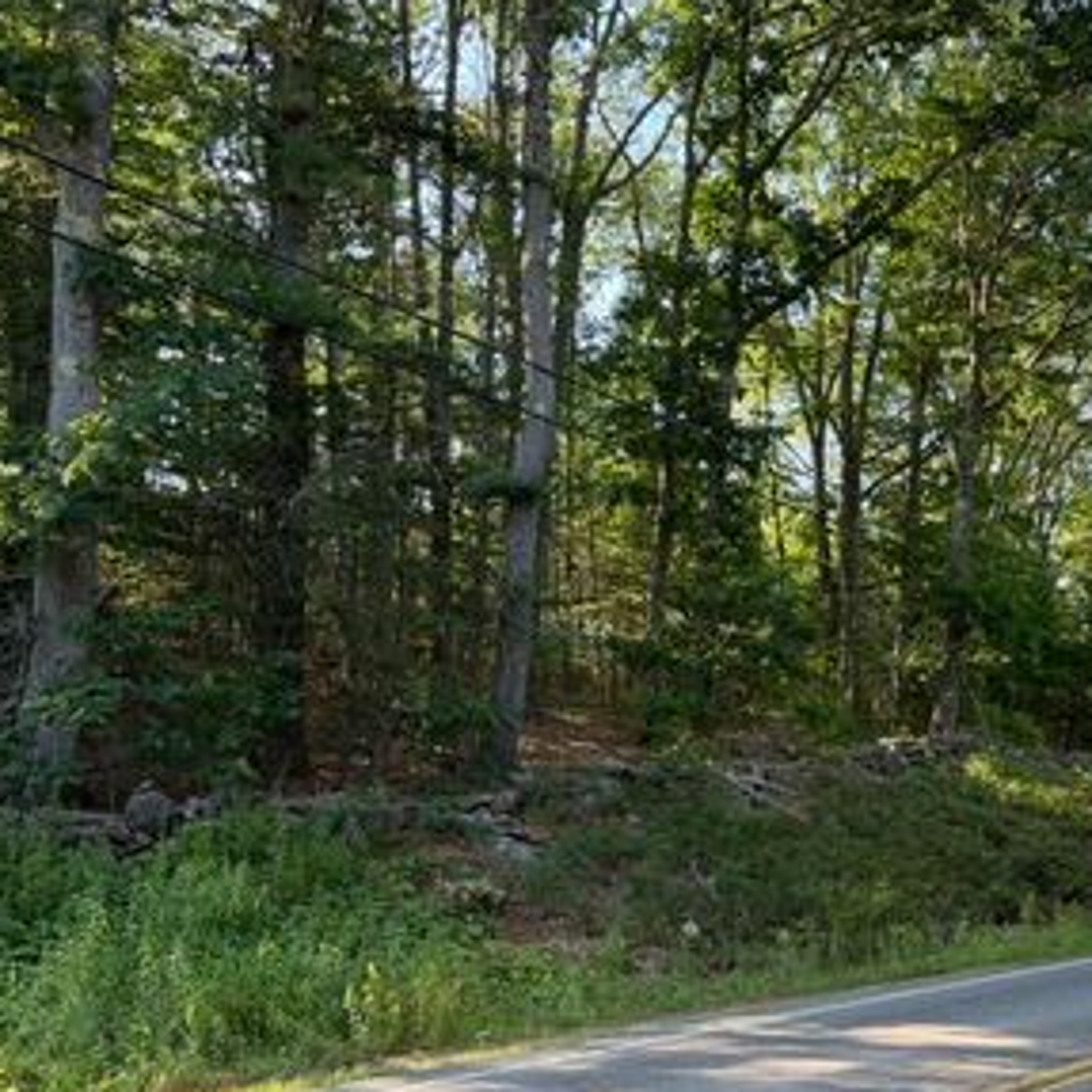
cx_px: 746
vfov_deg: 44.9
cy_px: 565
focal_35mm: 37
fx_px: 1321
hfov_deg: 44.1
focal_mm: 6.76
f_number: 1.78
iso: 100
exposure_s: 1/195
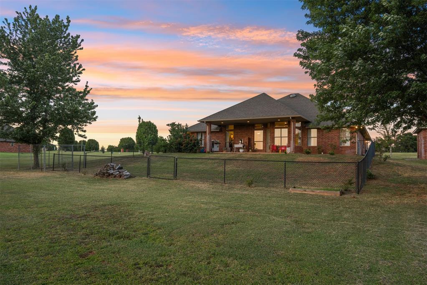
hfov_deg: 71.5
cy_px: 142
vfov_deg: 51.3
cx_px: 214
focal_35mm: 25
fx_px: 297
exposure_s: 1/15
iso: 200
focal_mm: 25
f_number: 8
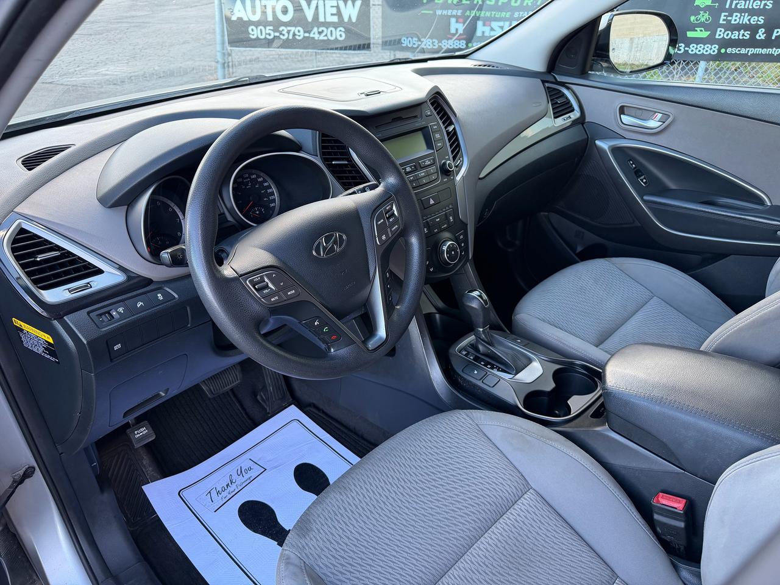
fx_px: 541
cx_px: 390
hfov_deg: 71.6
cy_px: 292
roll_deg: +0.0
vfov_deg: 56.8
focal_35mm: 24
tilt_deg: -30.3
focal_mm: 6.76
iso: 160
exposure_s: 1/125
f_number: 1.78
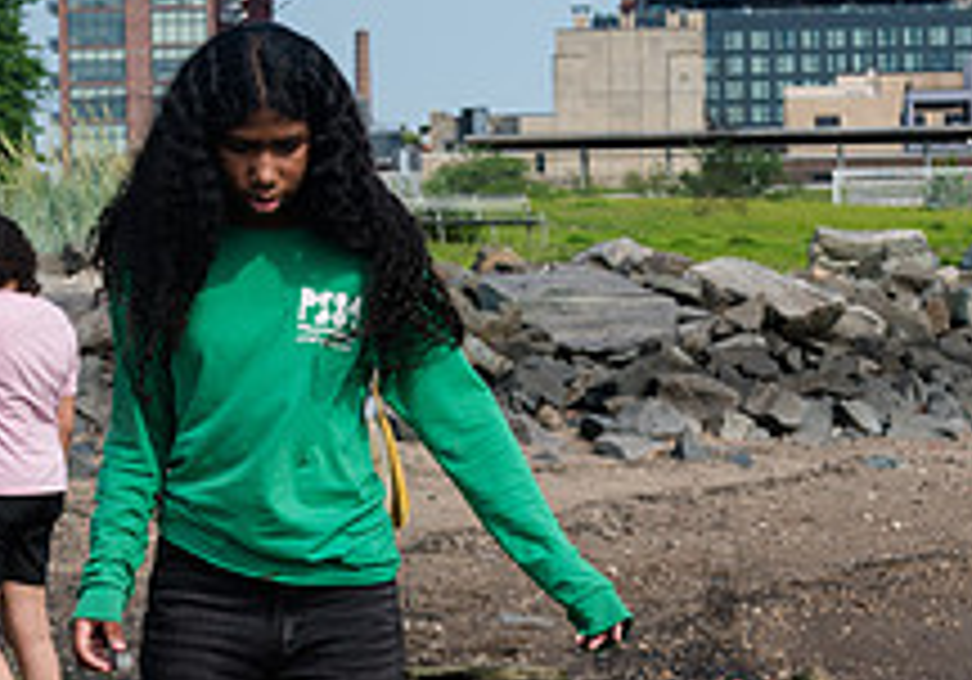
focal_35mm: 121
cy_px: 508
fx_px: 3316
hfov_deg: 16.7
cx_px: 535
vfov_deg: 11.7
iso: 320
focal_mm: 40
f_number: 4
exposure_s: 1/2500
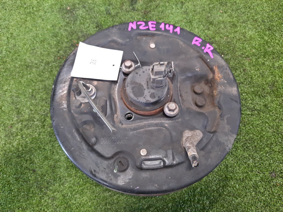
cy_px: 106
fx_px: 204
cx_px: 142
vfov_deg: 54.9
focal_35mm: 25
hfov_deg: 69.4
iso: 328
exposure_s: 1/33
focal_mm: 4.6
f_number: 2
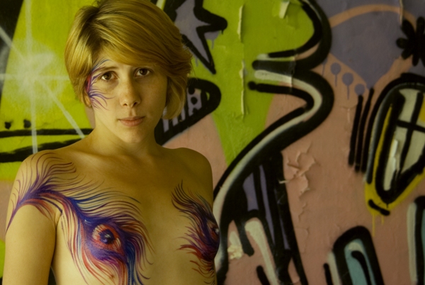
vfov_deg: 15.2
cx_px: 212
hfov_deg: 22.6
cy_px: 142
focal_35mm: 90
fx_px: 1064
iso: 100
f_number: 5.6
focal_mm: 60
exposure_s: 1/60
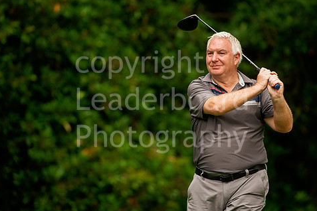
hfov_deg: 5.6
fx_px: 3214
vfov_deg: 3.8
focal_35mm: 365
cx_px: 163
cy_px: 105
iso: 500
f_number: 4
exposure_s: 1/2000
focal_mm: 300
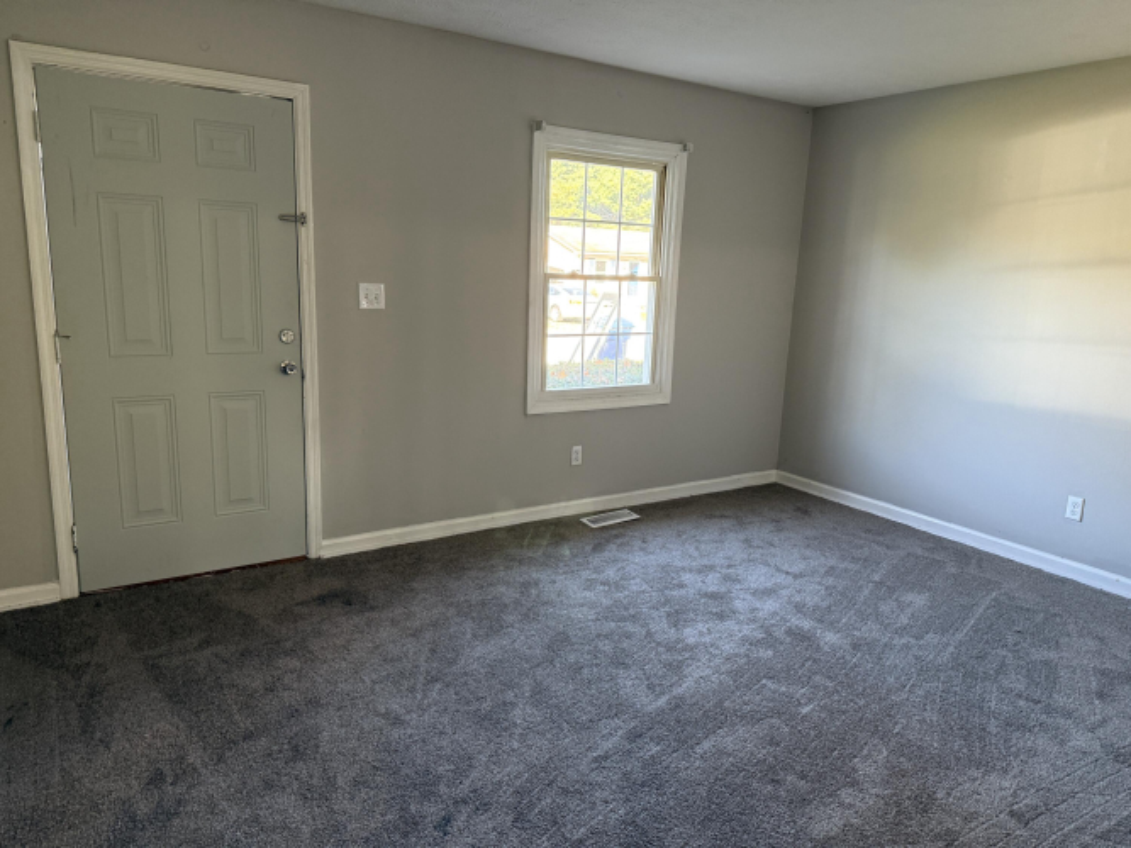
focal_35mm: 24
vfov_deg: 56.8
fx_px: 784
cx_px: 566
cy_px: 424
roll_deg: -1.5
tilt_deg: -10.3
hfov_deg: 71.6
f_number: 1.78
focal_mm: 6.76
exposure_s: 1/60
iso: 250
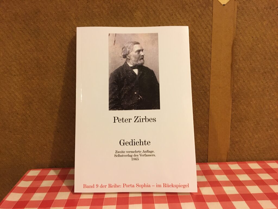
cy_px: 104
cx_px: 139
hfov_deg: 61.7
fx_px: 233
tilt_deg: -11.5
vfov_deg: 48.2
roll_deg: +1.9
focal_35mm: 29
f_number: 2.2
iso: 200
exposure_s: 1/17
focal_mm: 4.15
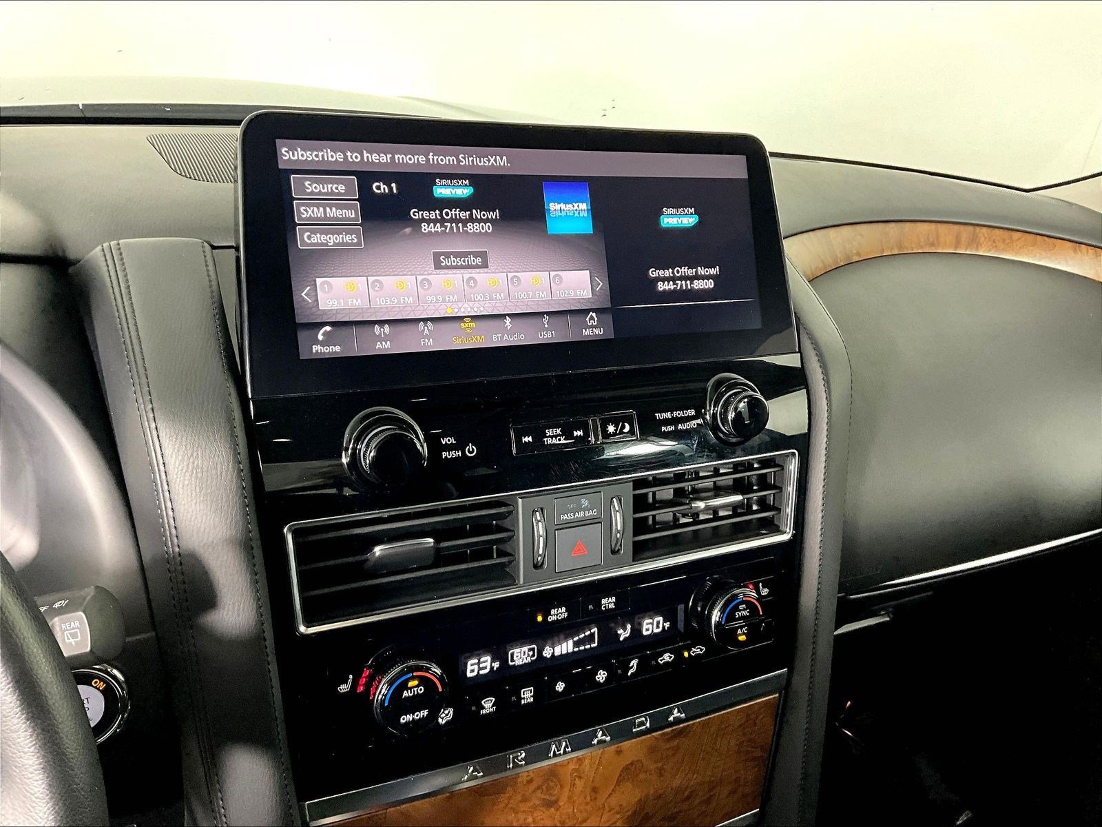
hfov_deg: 61.7
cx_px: 551
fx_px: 923
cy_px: 414
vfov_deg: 48.2
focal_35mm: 29
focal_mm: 3
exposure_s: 1/60
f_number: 1.8
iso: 250
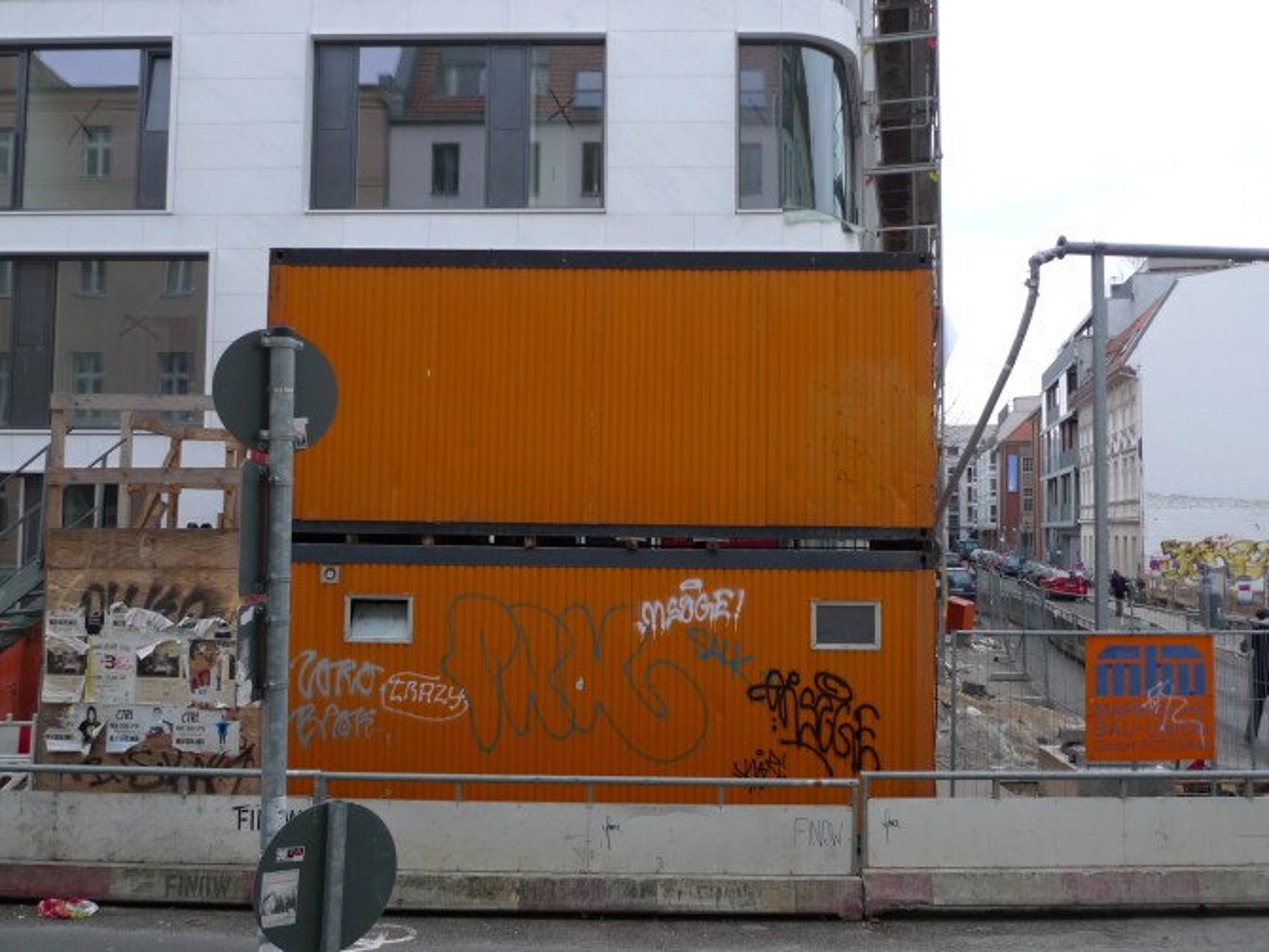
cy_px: 476
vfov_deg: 46.8
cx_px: 634
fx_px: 1100
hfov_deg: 59.9
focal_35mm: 30
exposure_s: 1/40
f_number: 2.2
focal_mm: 6.3
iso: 80
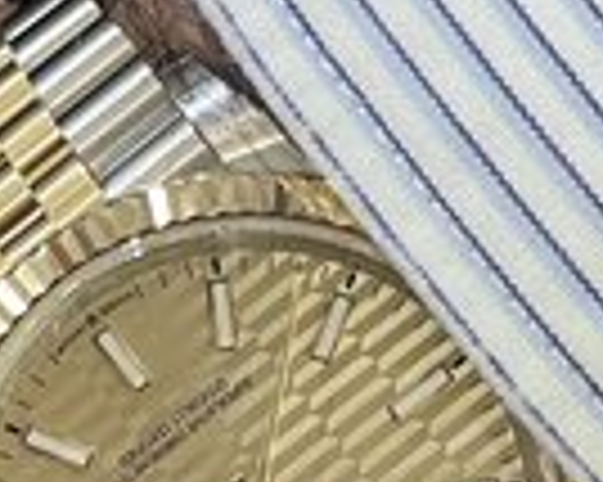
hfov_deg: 6.4
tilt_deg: -45.8
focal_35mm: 304
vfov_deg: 5.1
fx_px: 5421
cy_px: 477
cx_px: 464
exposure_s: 1/50
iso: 125
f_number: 2
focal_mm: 6
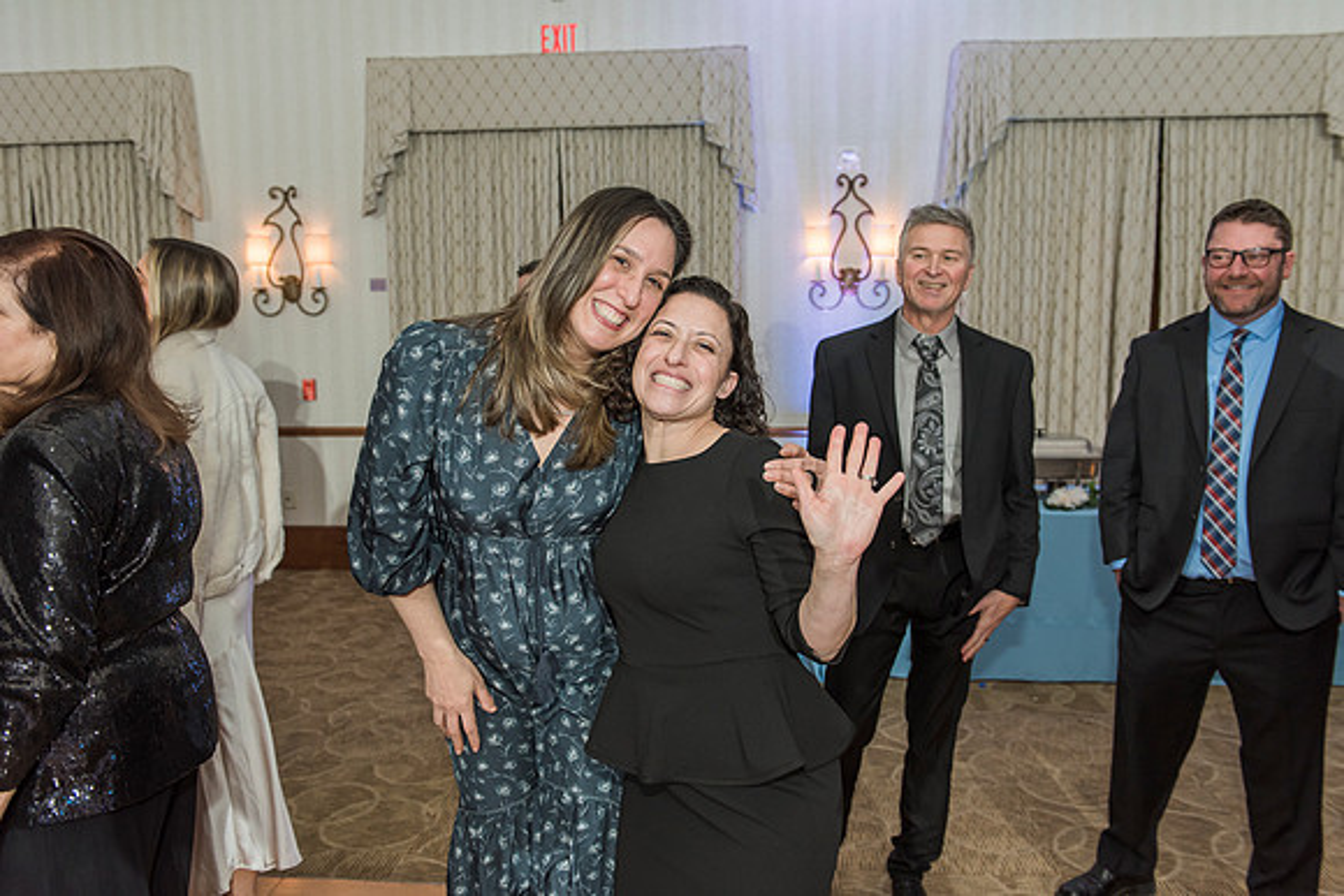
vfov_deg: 45.0
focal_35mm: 29
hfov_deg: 63.6
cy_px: 448
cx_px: 672
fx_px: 1083
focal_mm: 29
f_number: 4
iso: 1000
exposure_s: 1/100
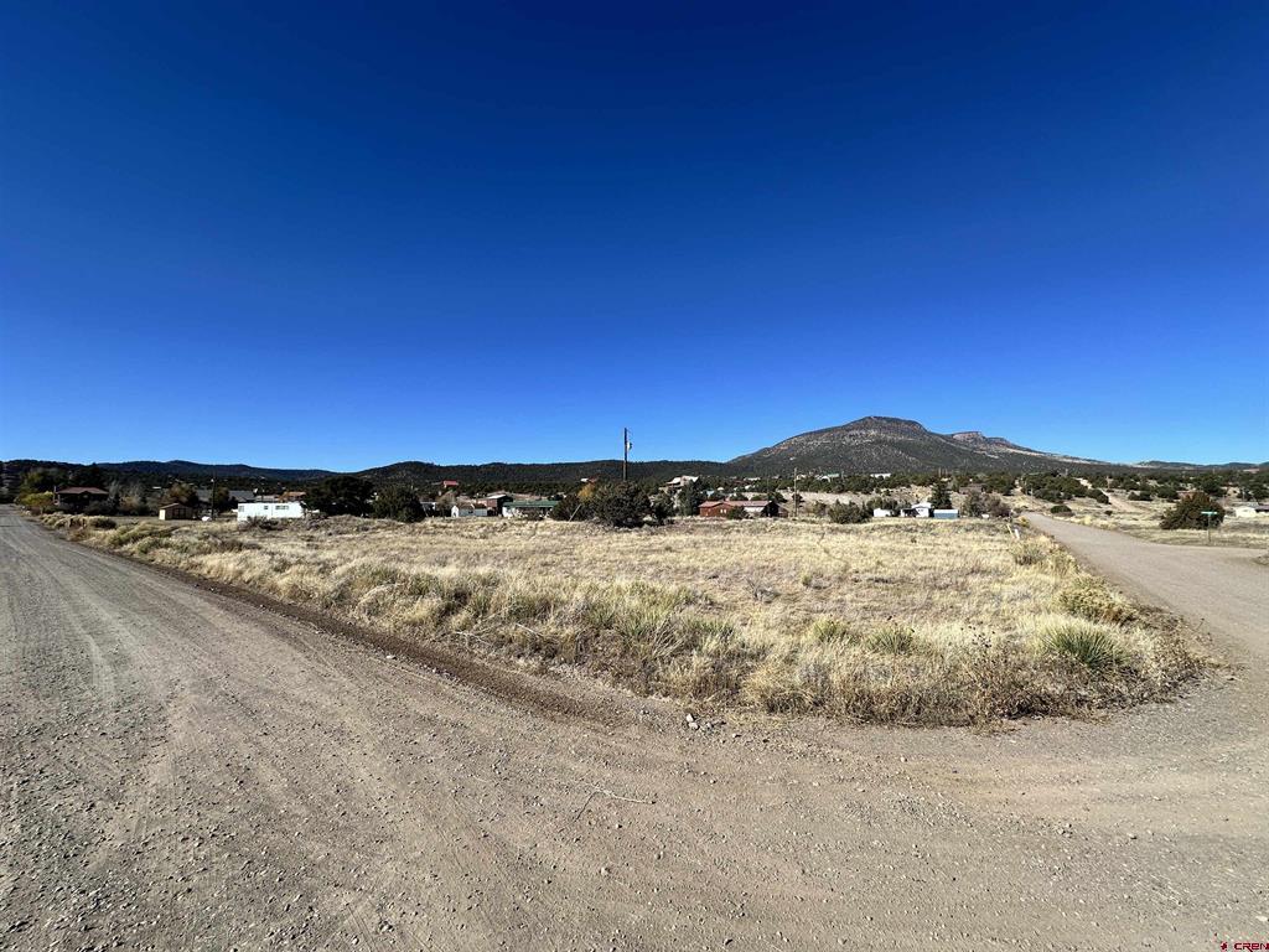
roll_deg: +0.1
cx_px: 634
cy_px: 476
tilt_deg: +3.6
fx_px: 513
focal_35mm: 14
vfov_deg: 85.7
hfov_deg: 102.1
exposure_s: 1/2020
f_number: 2.2
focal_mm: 2.22
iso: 50
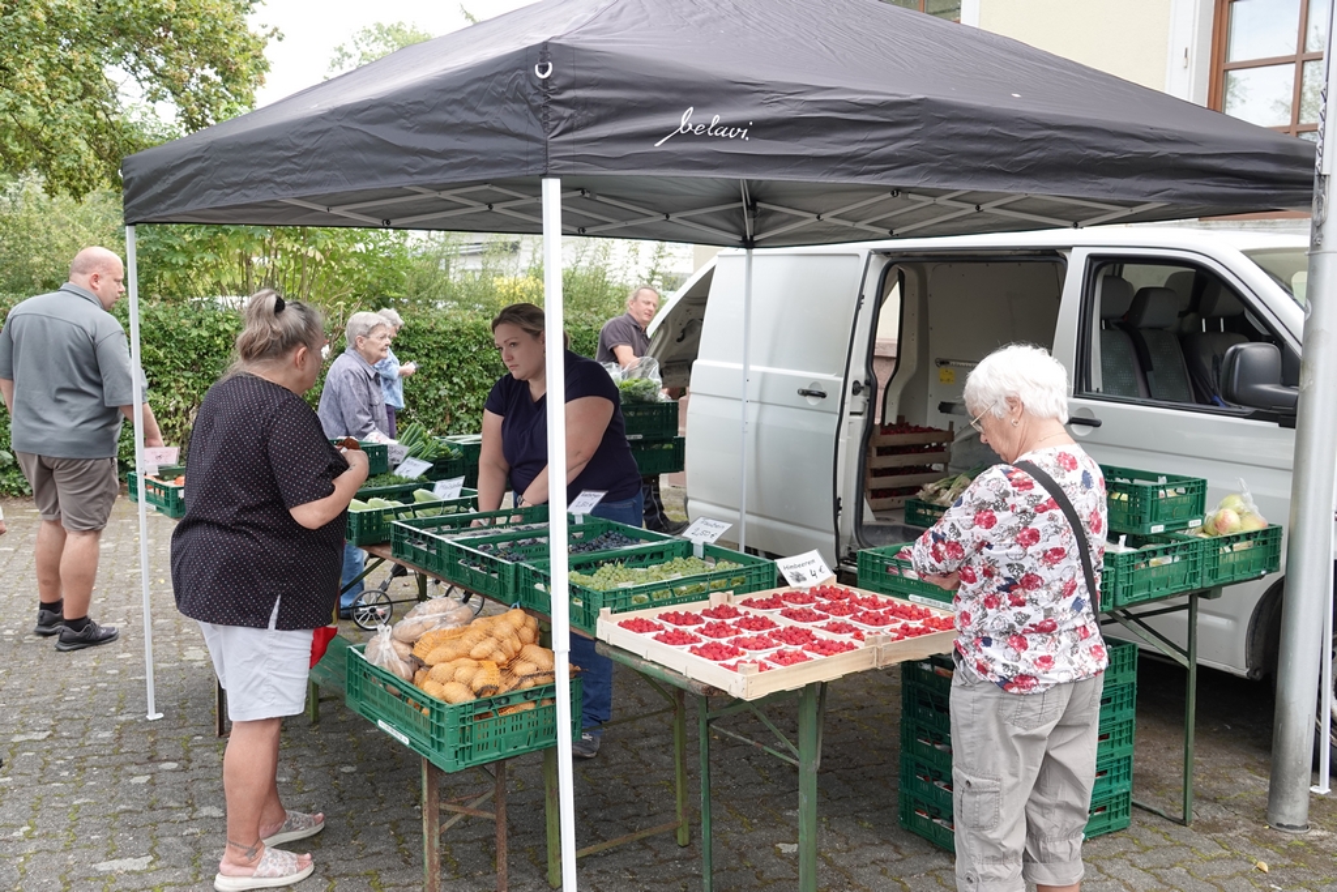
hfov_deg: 55.8
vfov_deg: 38.9
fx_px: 1263
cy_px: 446
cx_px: 668
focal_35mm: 34
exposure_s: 1/200
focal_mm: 12.63
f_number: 2.8
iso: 100
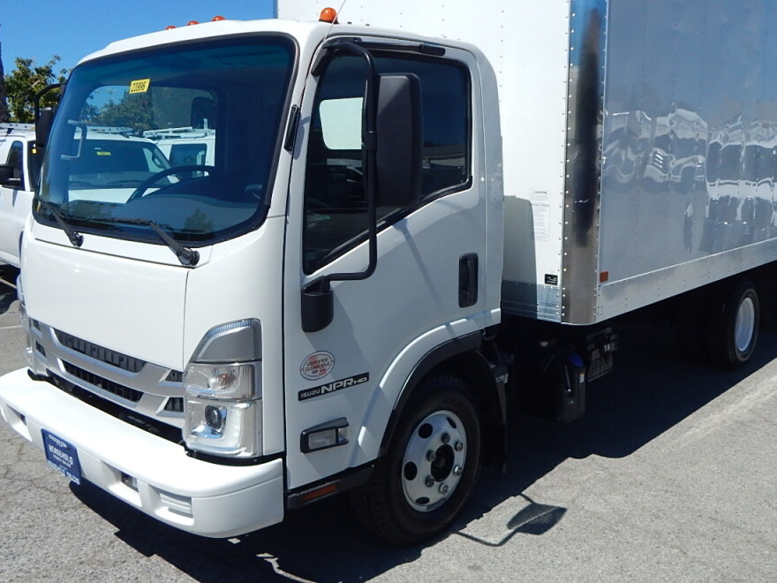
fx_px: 718
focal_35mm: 32
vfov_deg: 44.0
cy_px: 238
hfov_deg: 56.8
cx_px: 403
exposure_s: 1/1000
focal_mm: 4
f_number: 6
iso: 125
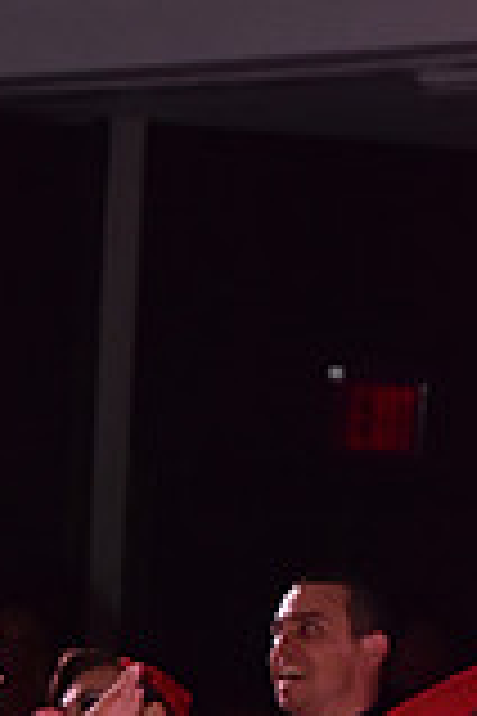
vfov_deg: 5.5
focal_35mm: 373
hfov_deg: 3.7
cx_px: -335
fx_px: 7413
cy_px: 1180
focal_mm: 102
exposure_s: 1/320
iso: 2500
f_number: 7.1
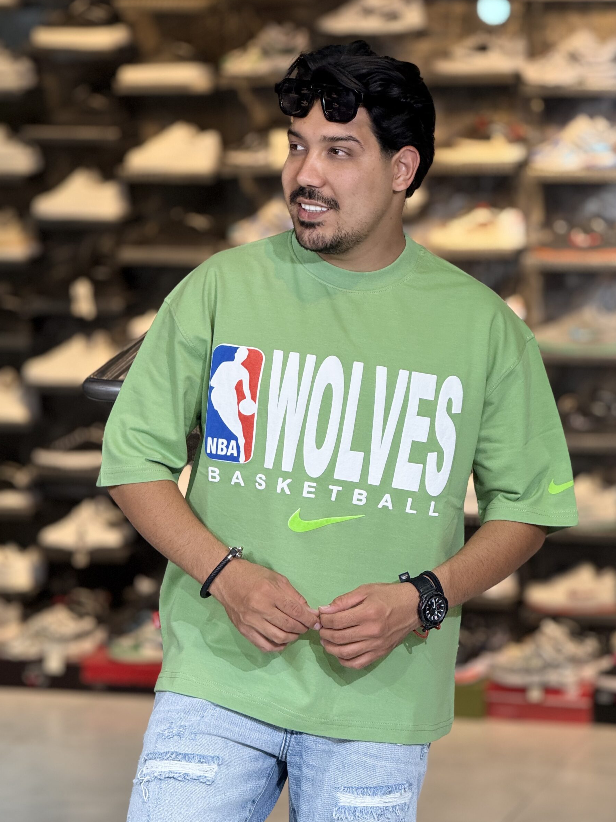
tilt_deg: -5.6
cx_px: 329
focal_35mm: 129
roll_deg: -0.1
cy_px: 432
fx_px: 3061
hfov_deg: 11.5
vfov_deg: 15.3
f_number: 2.8
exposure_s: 1/100
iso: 160
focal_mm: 15.66
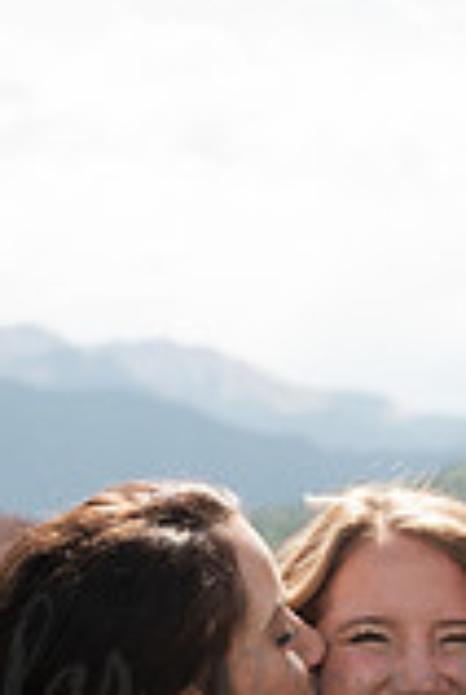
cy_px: 677
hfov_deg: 9.7
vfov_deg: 14.2
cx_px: 411
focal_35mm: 142
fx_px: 2745
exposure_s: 1/500
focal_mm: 50
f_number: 4.5
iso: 100
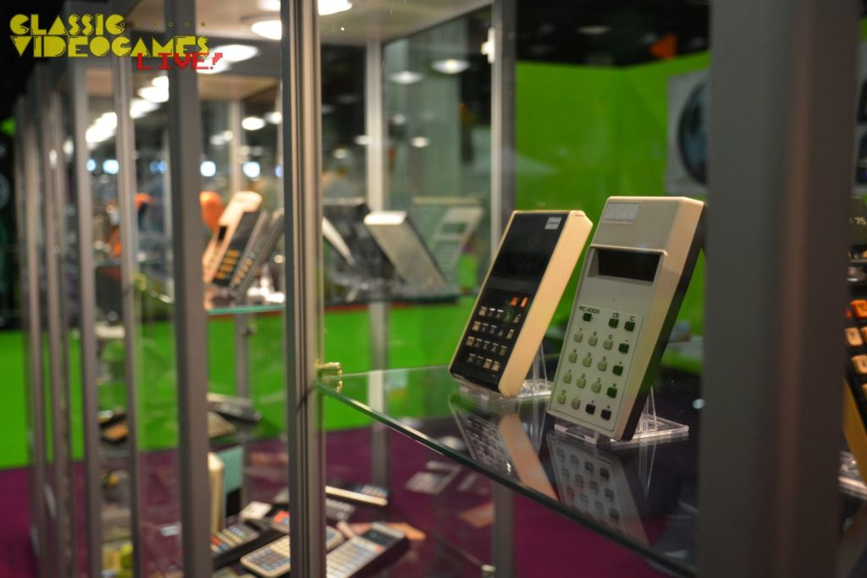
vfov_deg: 34.2
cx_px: 434
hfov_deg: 49.5
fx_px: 939
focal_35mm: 39
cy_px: 289
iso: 800
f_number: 4
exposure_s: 1/60
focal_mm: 26
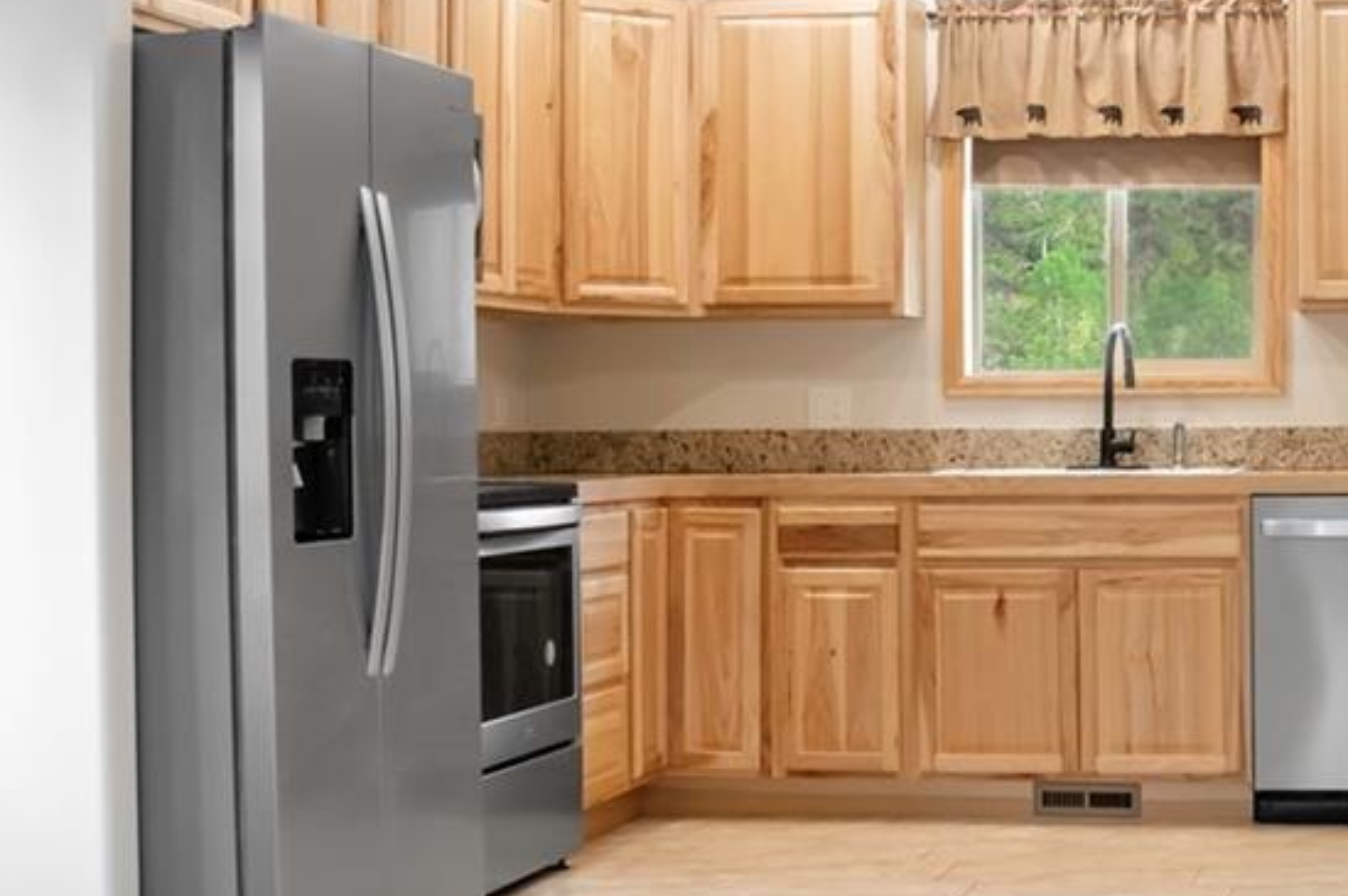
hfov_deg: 27.9
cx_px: 1201
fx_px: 2619
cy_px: 430
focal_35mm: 70
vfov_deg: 19.4
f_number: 9
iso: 1250
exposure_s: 1/125
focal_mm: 24
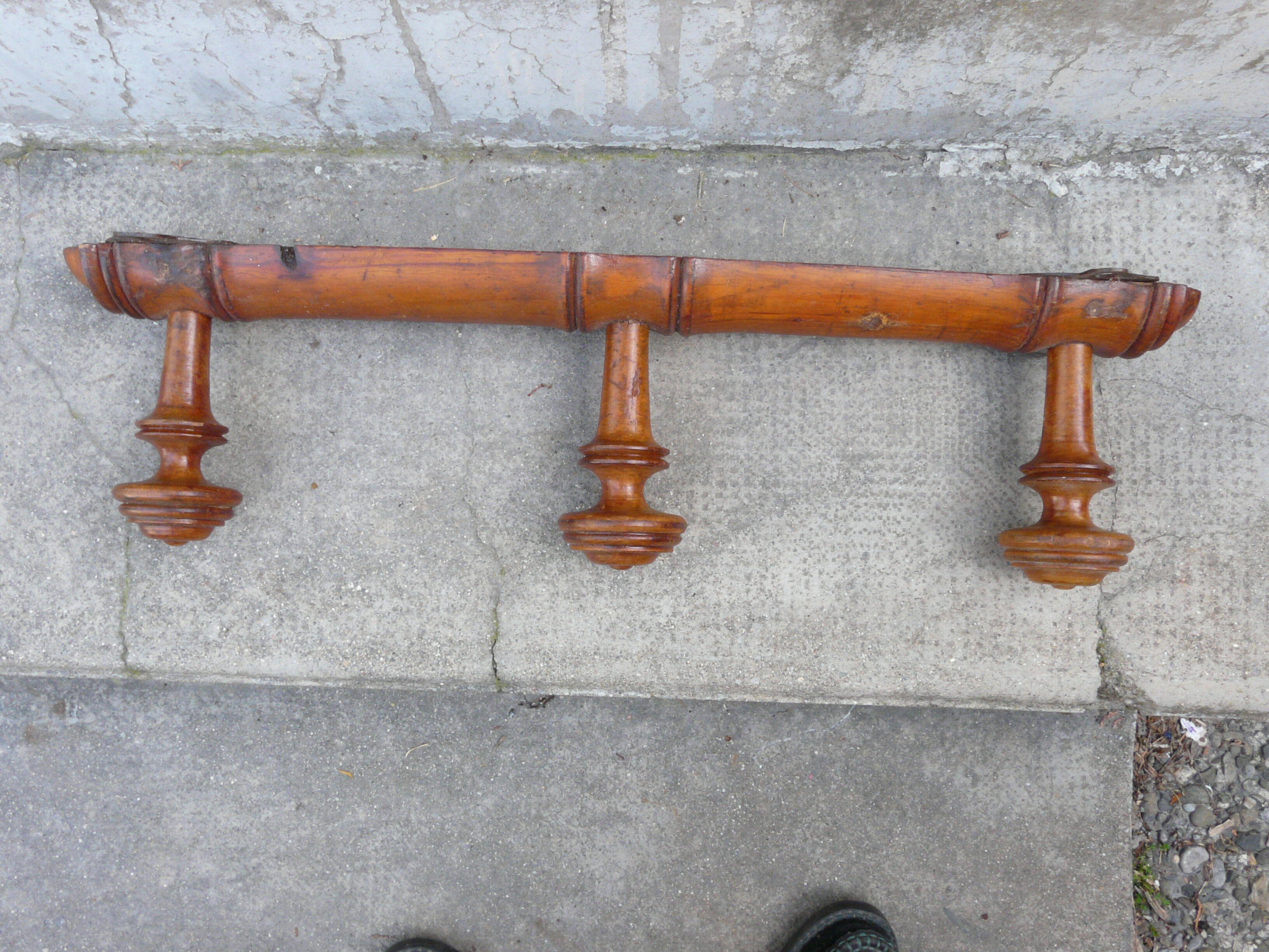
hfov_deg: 63.4
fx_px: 1026
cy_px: 476
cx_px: 634
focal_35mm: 28
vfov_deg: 49.7
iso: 160
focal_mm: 4.6
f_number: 7.1
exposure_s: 1/30
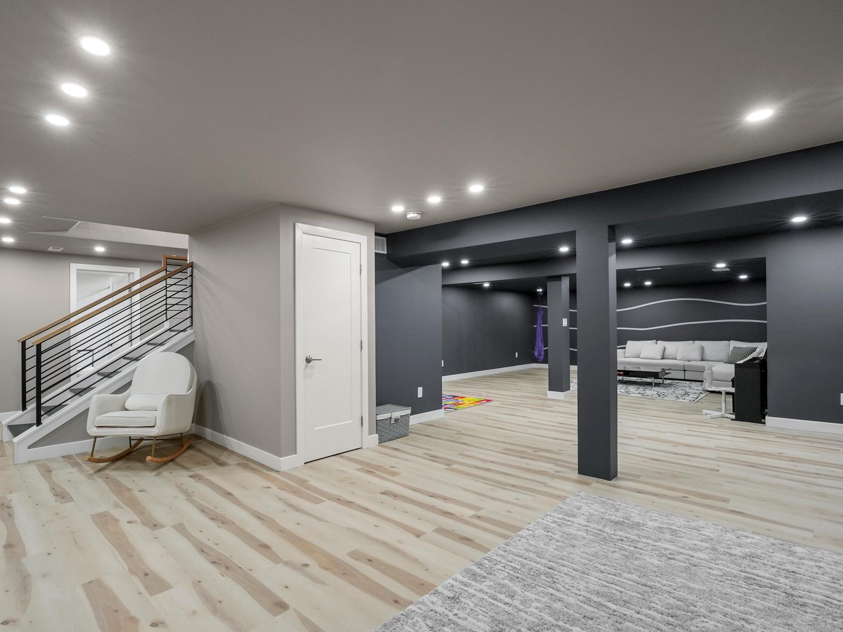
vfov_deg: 71.6
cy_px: 321
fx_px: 438
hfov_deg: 87.2
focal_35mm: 18
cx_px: 364
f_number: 10
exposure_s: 1/5
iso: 800
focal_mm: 16
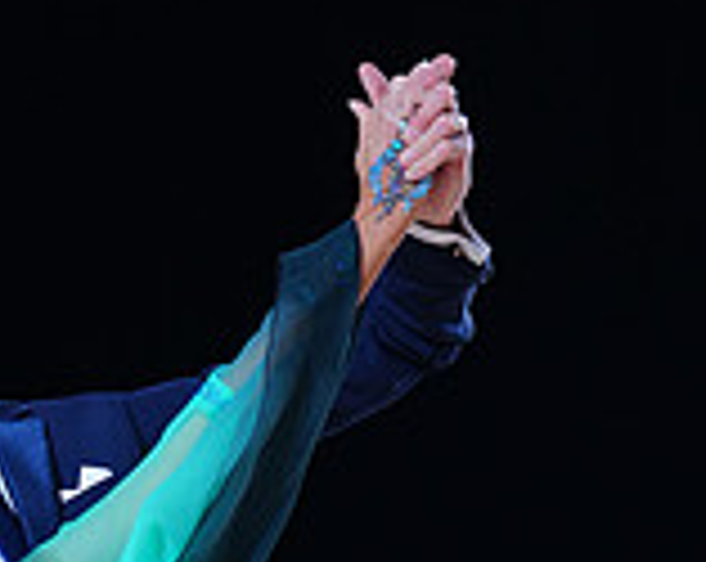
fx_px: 11158
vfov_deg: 2.9
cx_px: -38
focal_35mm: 535
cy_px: 1057
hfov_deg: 3.6
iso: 500
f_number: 2.8
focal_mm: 154
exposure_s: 1/500
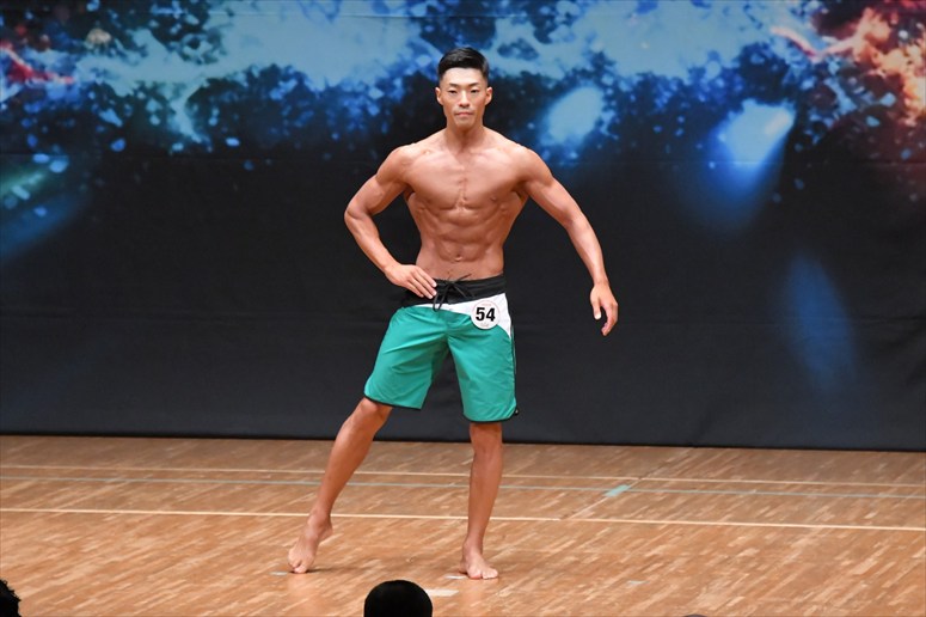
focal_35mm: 270
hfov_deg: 7.6
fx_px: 6942
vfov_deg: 5.1
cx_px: 463
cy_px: 308
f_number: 5.6
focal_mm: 180
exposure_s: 1/400
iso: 8000
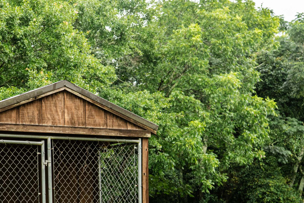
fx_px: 819
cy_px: 180
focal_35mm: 97
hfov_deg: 20.8
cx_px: 69
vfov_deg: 14.0
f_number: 4
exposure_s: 1/160
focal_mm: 51
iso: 1250
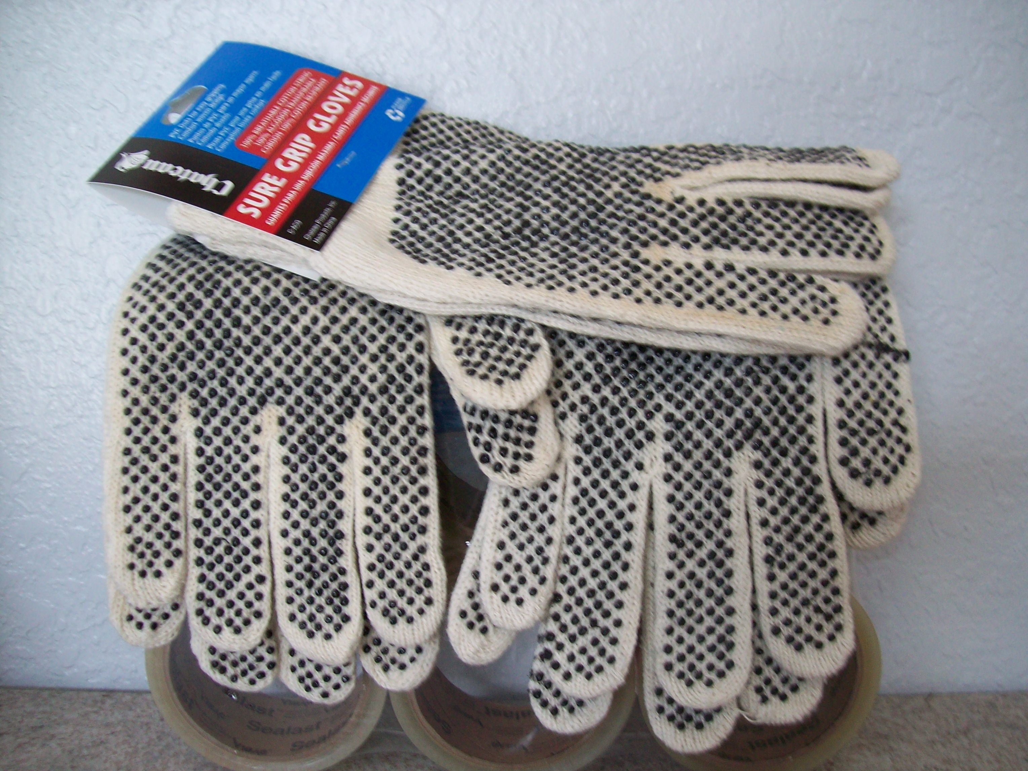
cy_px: 386
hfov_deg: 51.4
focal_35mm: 36
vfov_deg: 39.7
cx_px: 514
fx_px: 1069
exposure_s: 1/64
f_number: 2.7
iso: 80
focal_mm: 6
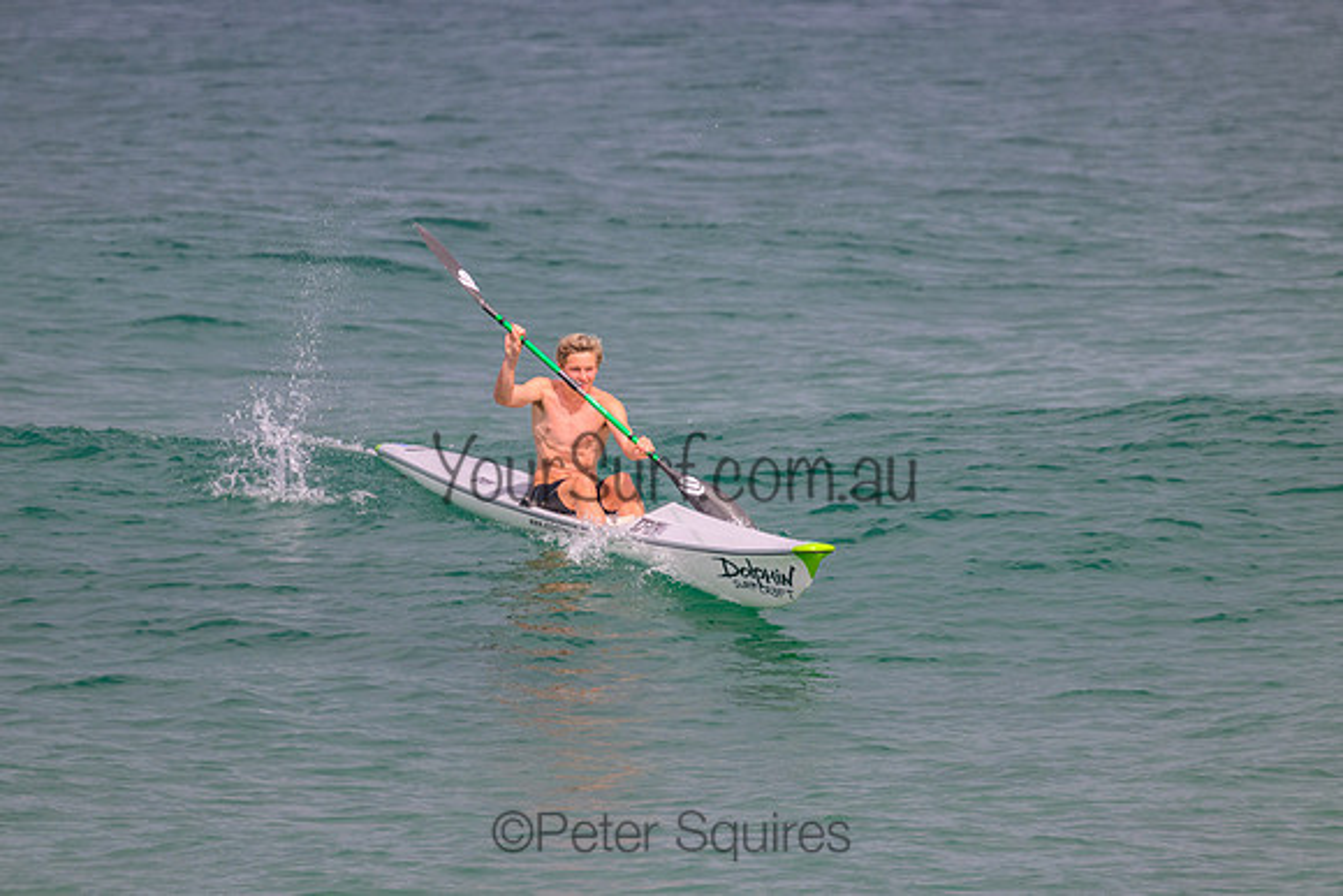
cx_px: 672
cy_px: 448
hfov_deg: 2.6
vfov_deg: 1.7
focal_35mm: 800
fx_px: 29850
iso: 1100
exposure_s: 1/2000
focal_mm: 800
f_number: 11
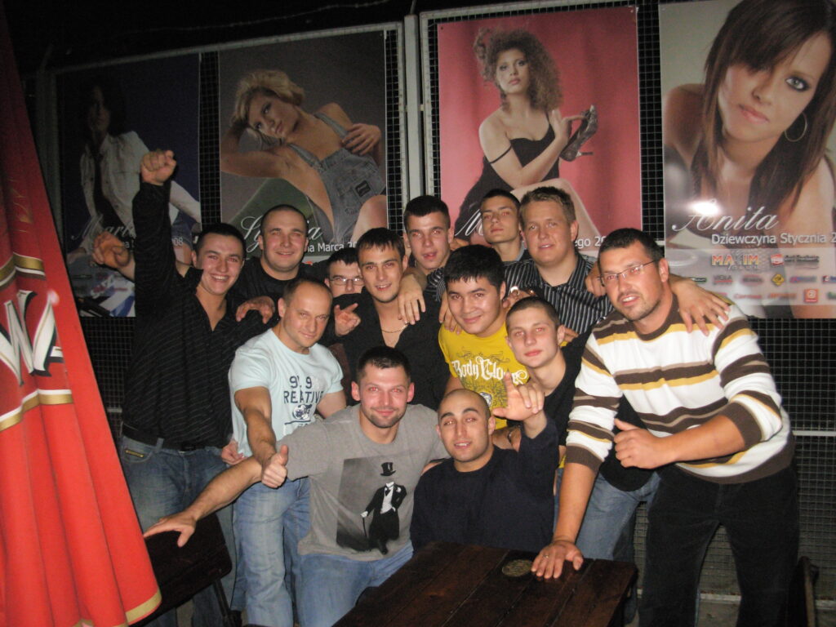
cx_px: 418
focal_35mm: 38
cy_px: 314
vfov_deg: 37.7
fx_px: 918
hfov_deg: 49.0
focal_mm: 6.3
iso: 388
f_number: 2.9
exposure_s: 1/157
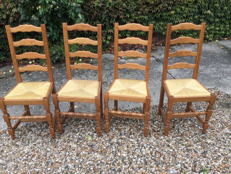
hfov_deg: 58.4
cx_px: 116
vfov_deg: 45.4
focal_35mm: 31
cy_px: 87
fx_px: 207
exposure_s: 1/298
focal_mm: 3.3
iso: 25
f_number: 2.4
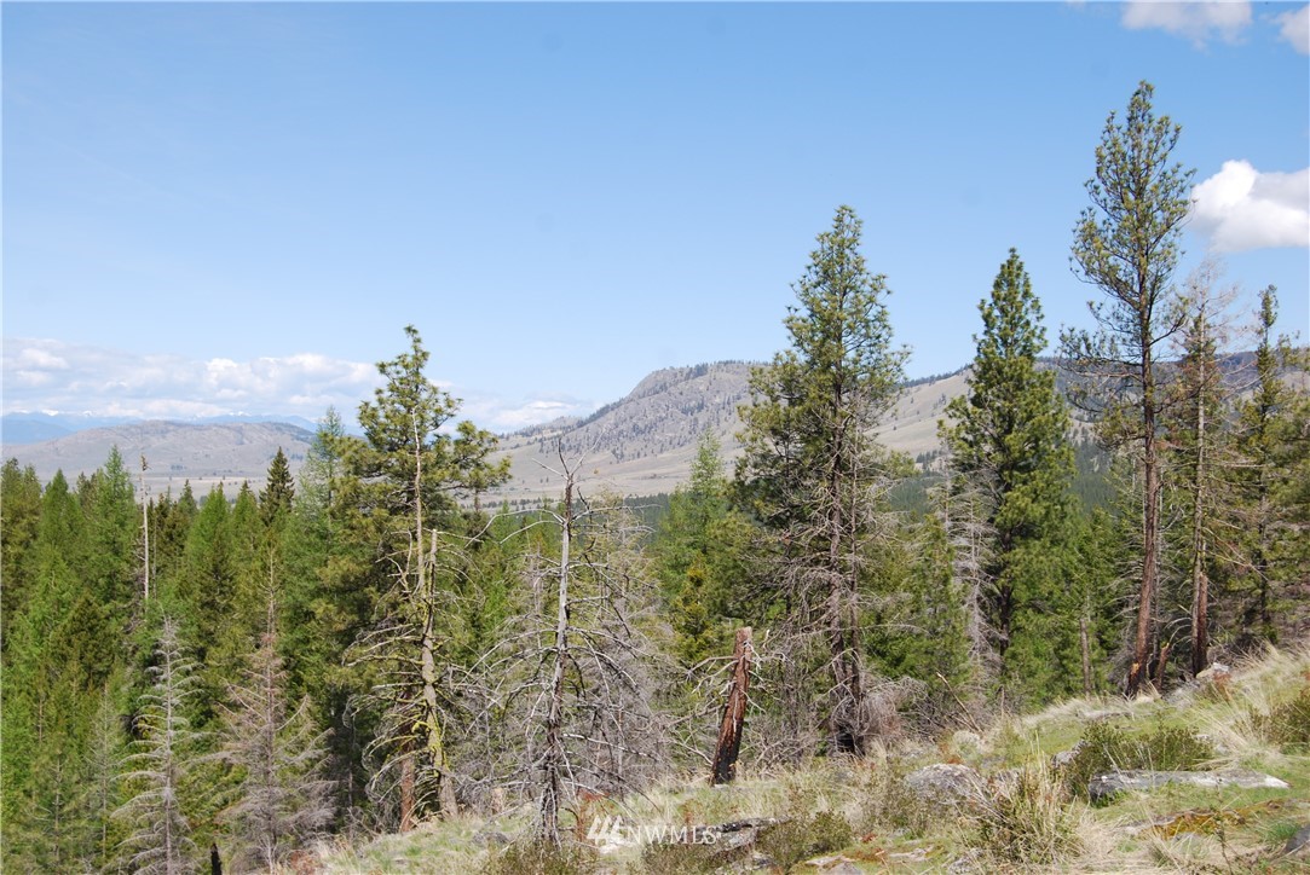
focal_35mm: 48
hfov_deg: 41.1
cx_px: 655
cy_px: 438
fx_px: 1748
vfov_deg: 28.1
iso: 100
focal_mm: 32
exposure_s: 1/250
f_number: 8
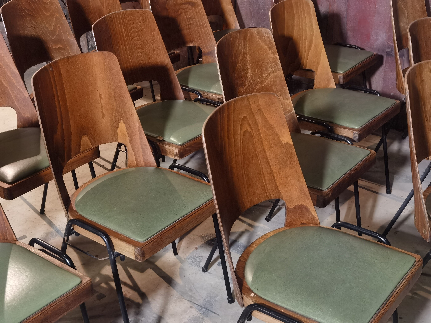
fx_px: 623
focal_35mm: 50
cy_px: 162
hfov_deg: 38.2
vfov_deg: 29.1
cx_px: 216
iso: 400
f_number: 1.9
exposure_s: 1/33.3
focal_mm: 6.71
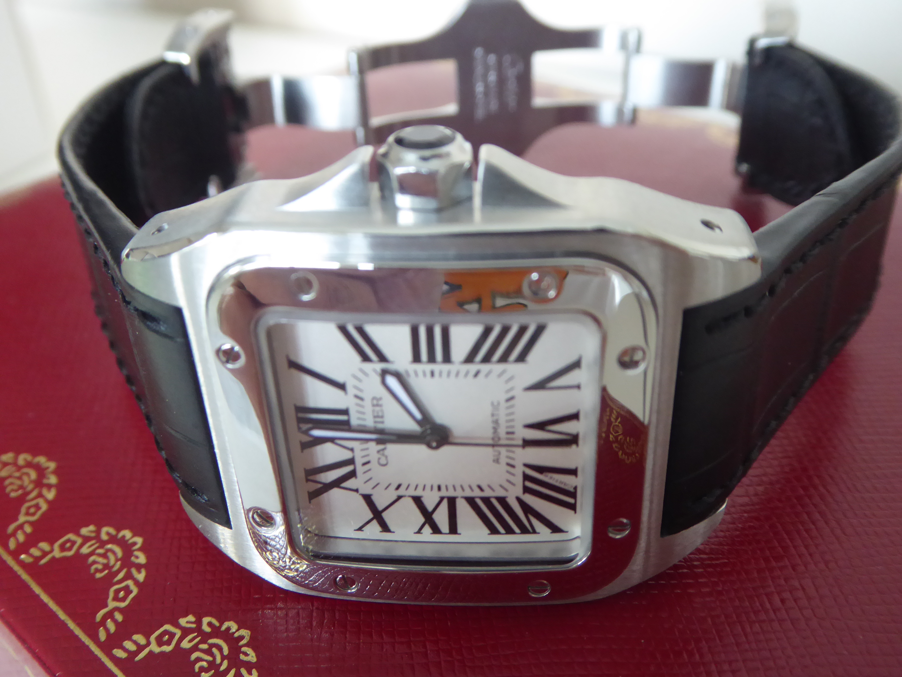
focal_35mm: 35
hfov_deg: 52.6
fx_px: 912
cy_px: 338
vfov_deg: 40.7
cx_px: 451
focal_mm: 6.3
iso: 400
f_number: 3.7
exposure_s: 1/10
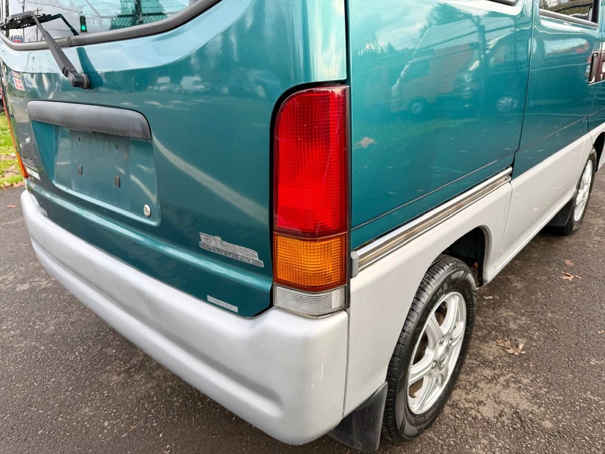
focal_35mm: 24
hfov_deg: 71.6
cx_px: 302
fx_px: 419
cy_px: 227
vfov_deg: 56.8
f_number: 1.78
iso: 80
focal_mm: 6.76
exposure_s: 1/593
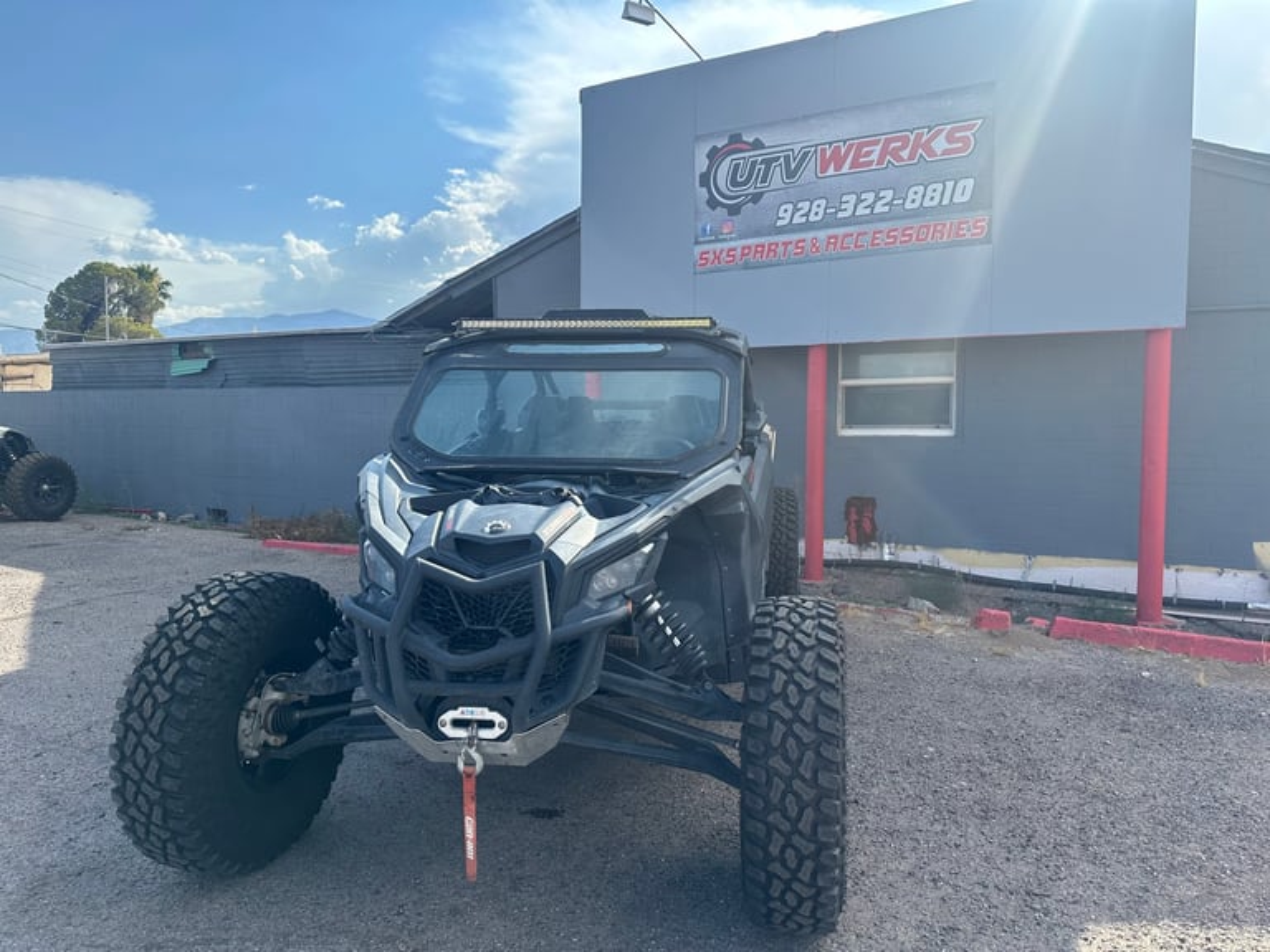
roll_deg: -0.4
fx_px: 881
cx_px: 635
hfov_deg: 71.6
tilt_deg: -2.6
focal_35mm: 24
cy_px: 476
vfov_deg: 56.8
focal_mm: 6.86
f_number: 1.78
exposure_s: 1/2252
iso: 80
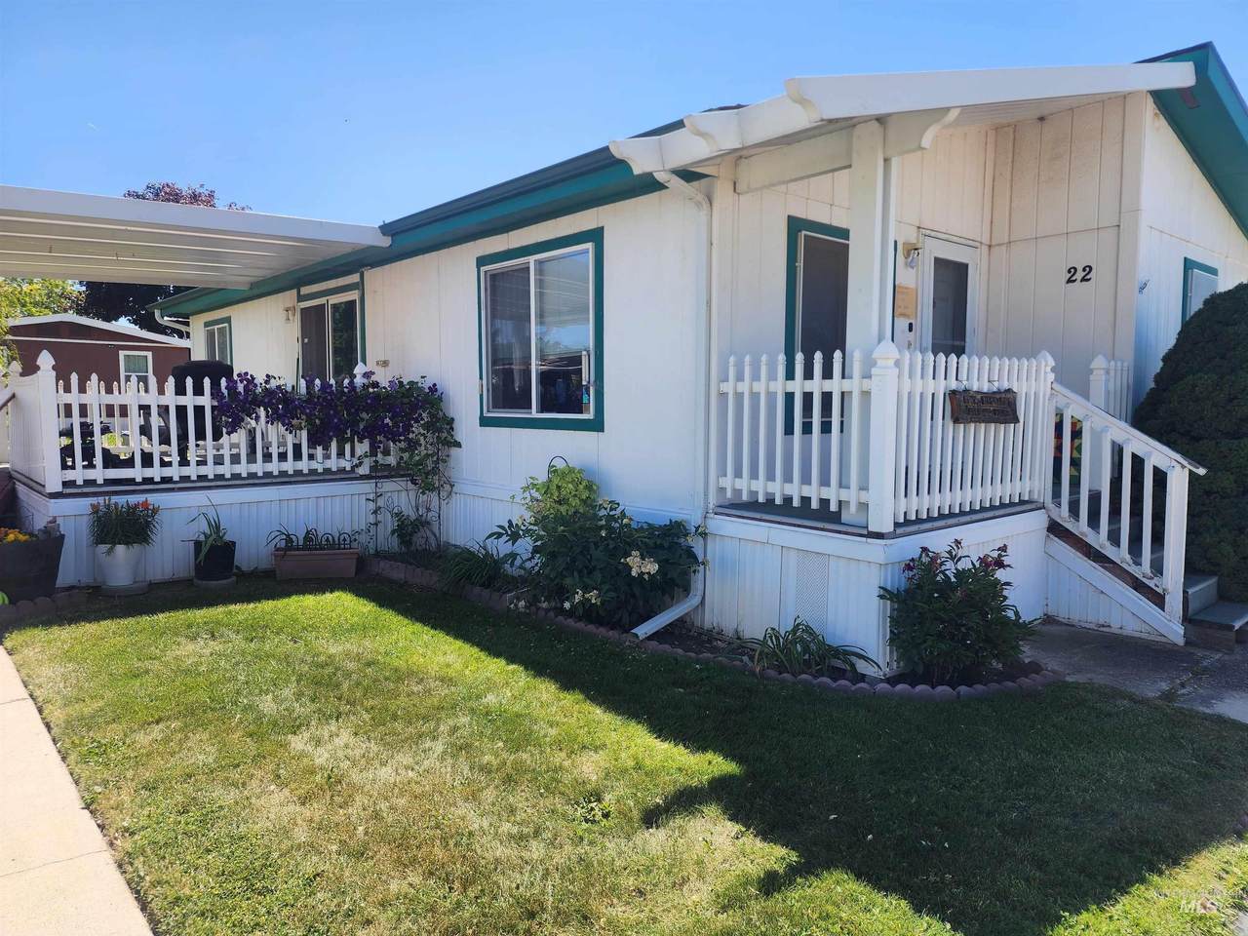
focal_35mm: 23
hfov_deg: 73.9
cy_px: 468
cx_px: 624
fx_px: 829
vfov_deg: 58.9
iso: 12
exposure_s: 1/554
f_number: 1.8
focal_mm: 6.4
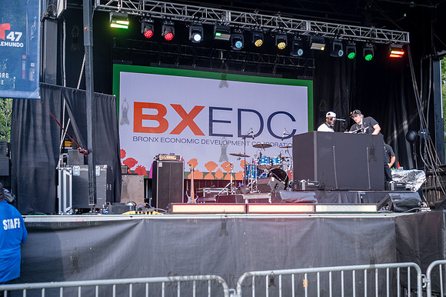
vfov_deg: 27.5
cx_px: 223
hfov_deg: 40.4
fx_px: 607
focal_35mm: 49
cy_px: 148
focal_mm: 49
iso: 100
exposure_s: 1/125
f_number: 3.5
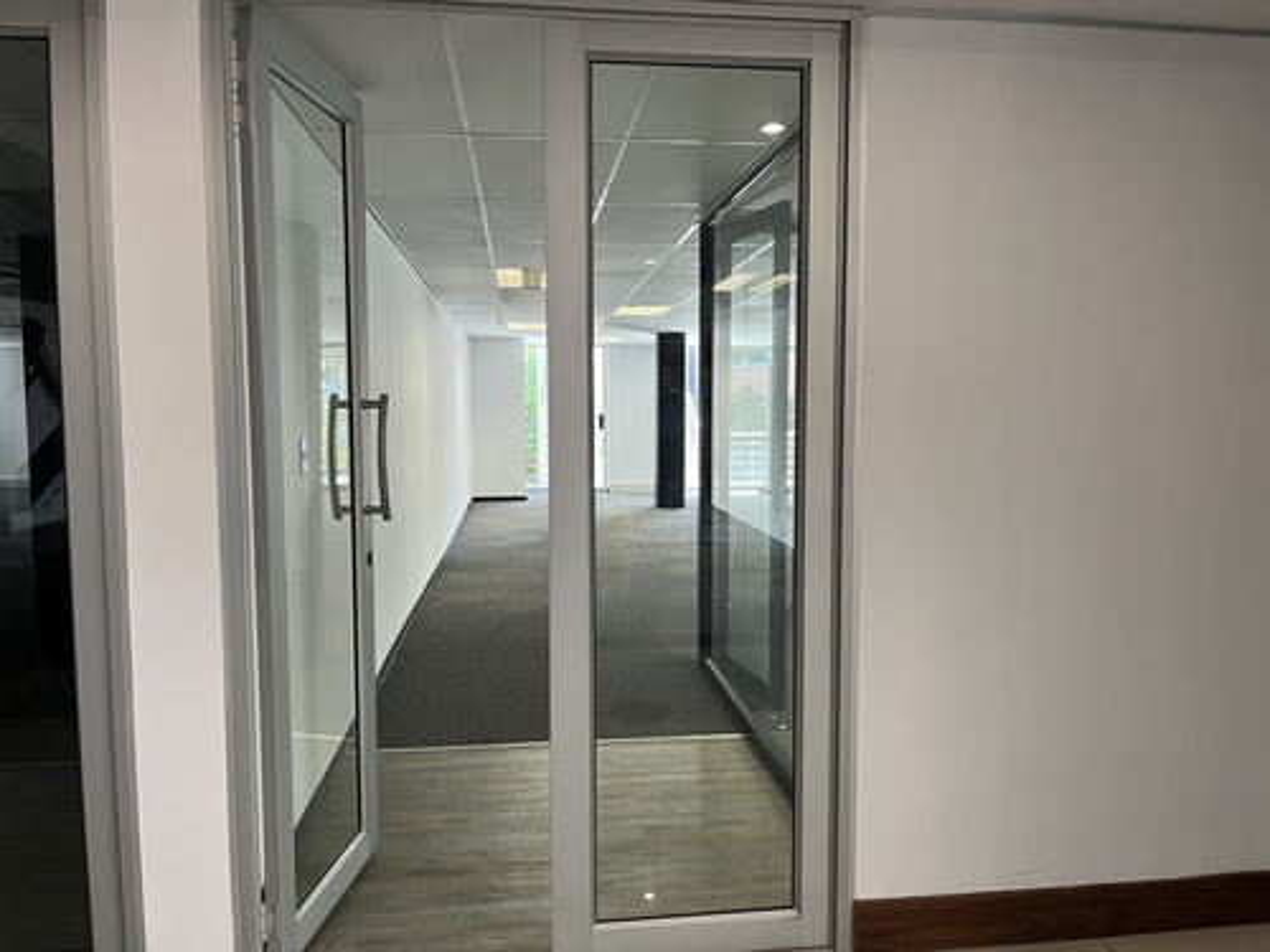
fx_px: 954
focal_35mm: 26
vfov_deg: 53.1
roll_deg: +0.0
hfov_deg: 67.3
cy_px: 476
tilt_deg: -4.8
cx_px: 635
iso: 100
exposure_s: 1/50
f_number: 1.6
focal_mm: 5.1
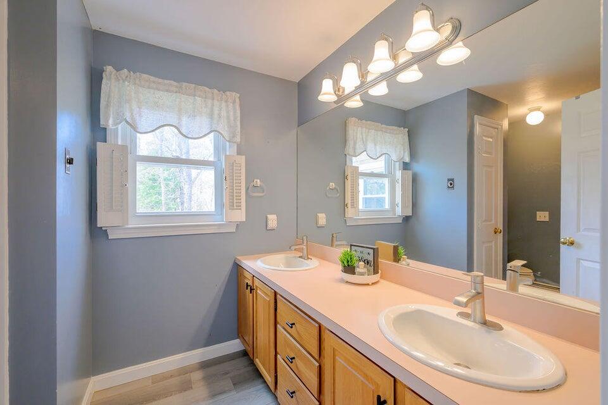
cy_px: 202
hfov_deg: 98.5
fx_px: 262
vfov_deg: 75.5
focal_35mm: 16
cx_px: 304
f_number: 8
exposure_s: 1/20
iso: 320
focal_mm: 15.5
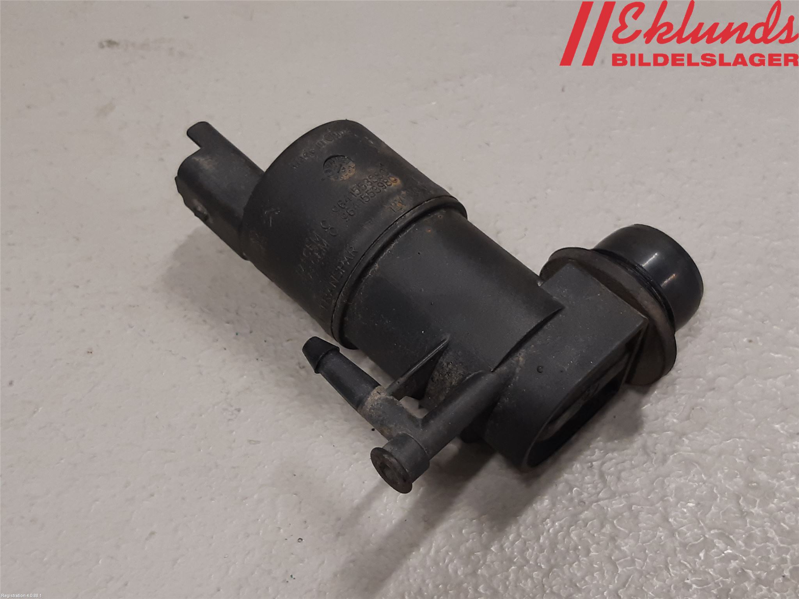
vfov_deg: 53.1
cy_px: 300
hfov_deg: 67.3
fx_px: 600
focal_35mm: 26
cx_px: 400
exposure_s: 1/50
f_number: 1.7
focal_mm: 3.93
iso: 100
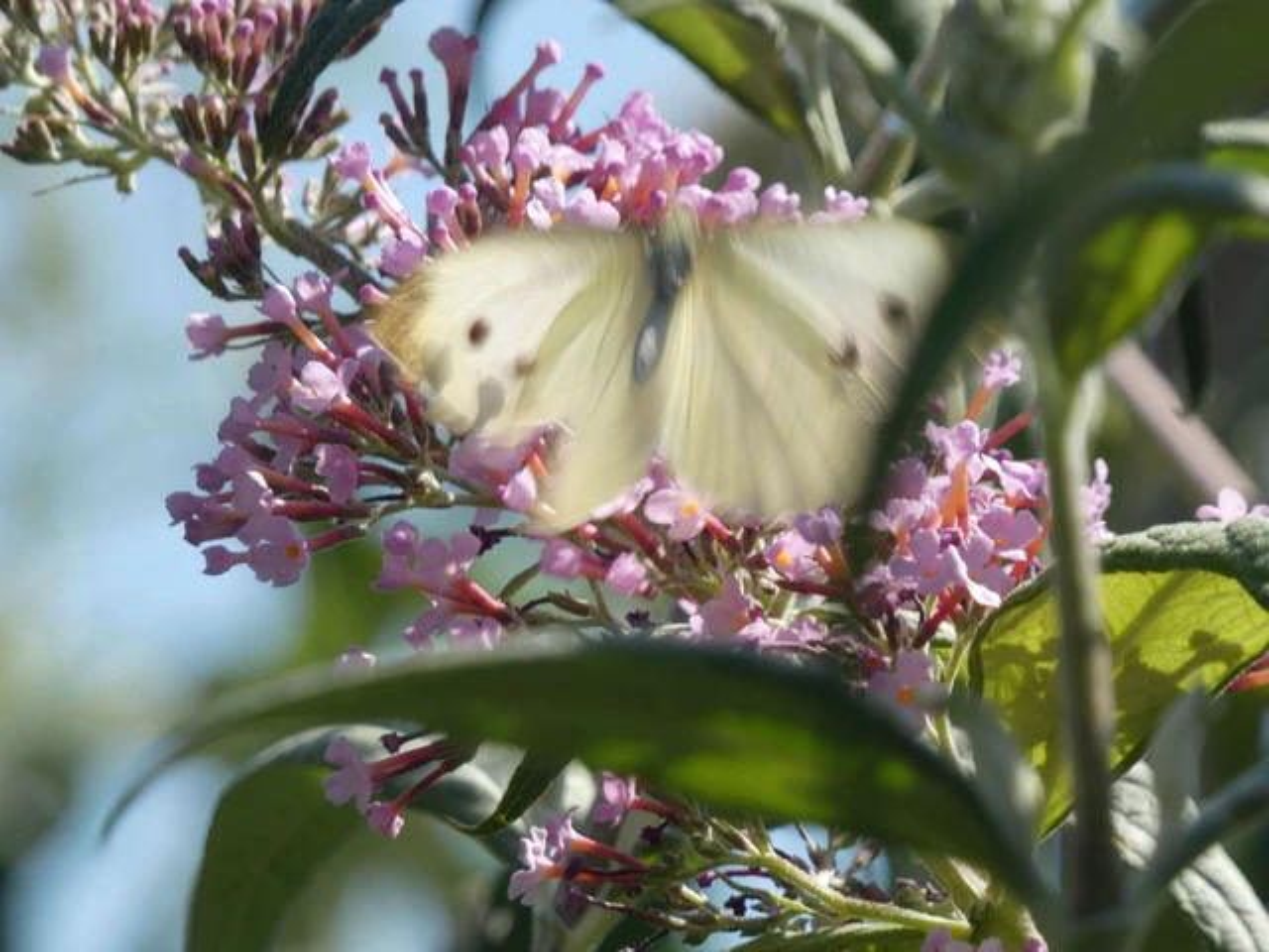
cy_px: 476
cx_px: 634
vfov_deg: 3.0
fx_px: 18330
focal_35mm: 500
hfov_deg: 4.0
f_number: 5.6
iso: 80
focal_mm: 89.5
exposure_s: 1/125
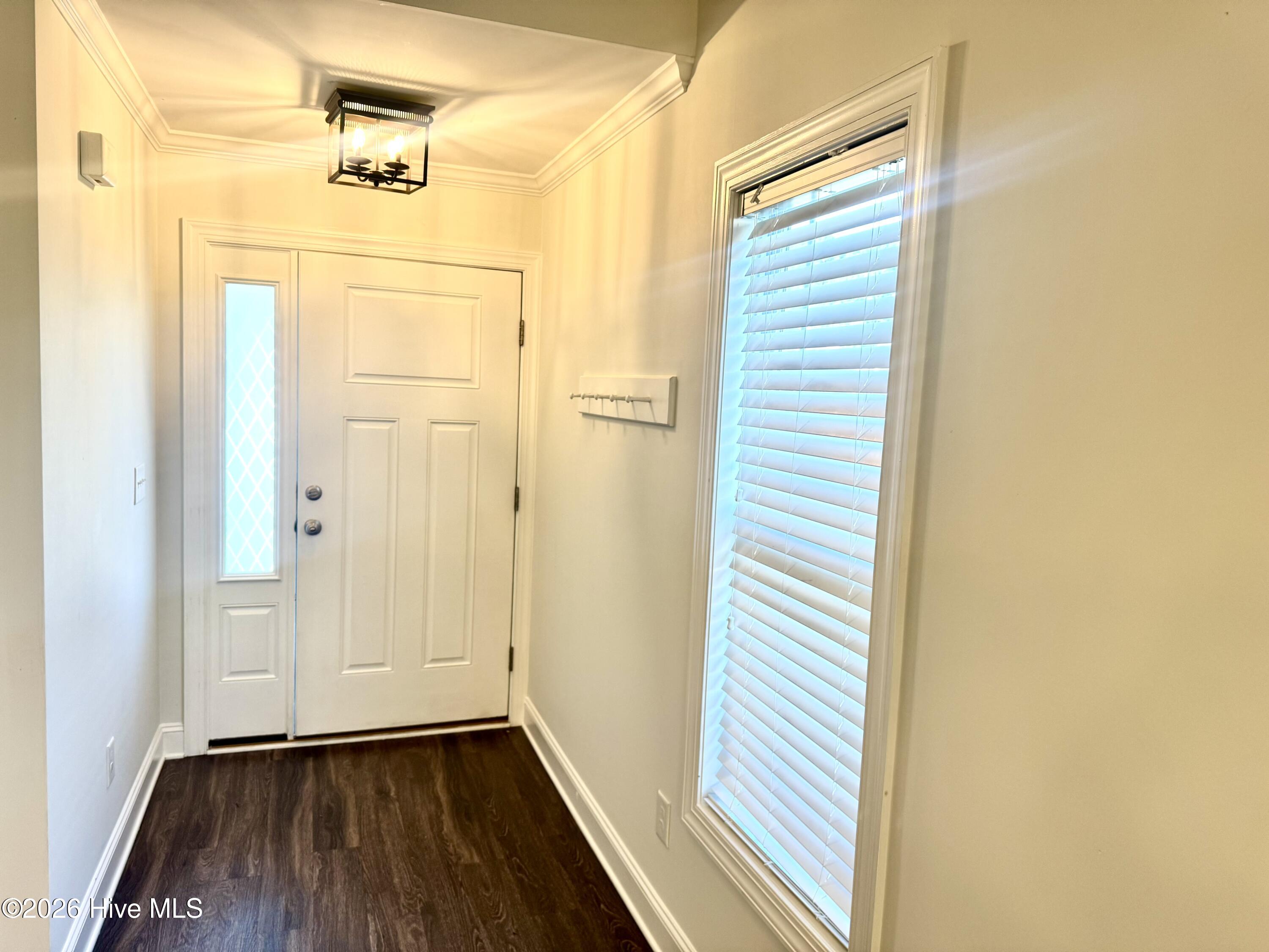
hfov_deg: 71.6
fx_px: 880
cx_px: 634
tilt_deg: -6.2
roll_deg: -2.6
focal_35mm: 24
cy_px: 476
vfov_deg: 56.8
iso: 100
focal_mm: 6.76
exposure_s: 1/60
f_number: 1.78
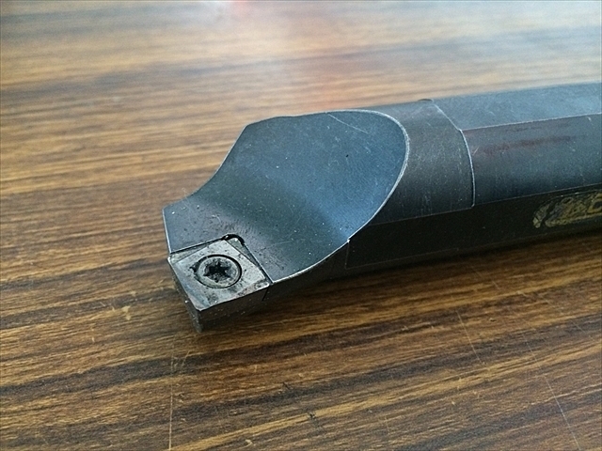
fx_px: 522
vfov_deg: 46.8
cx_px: 301
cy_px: 226
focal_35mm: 30
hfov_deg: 60.0
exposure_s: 1/30
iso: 320
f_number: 2.2
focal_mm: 4.12
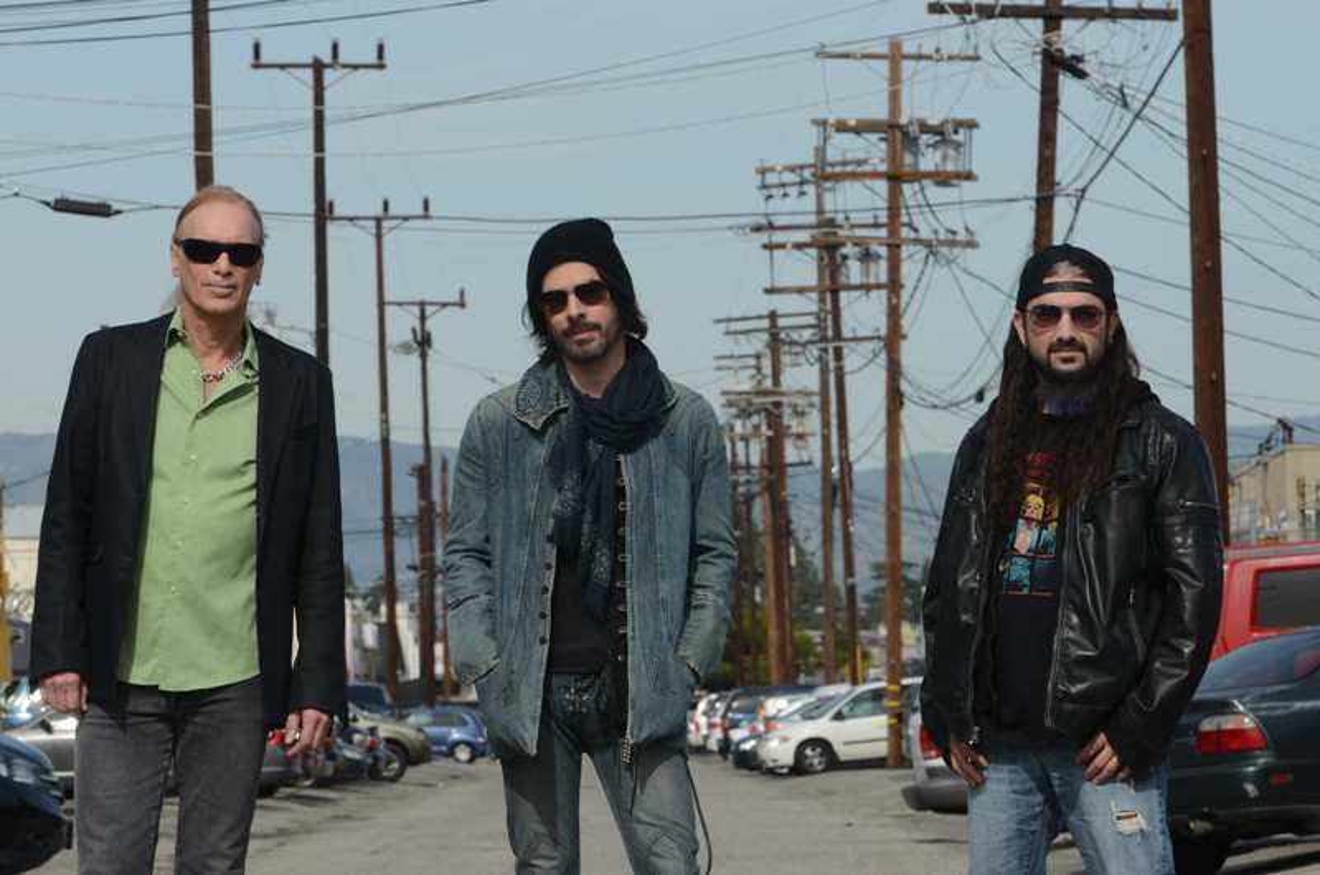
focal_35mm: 195
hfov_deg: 10.6
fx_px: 7136
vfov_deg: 7.0
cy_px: 438
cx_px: 660
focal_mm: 130
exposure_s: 1/250
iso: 200
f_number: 14
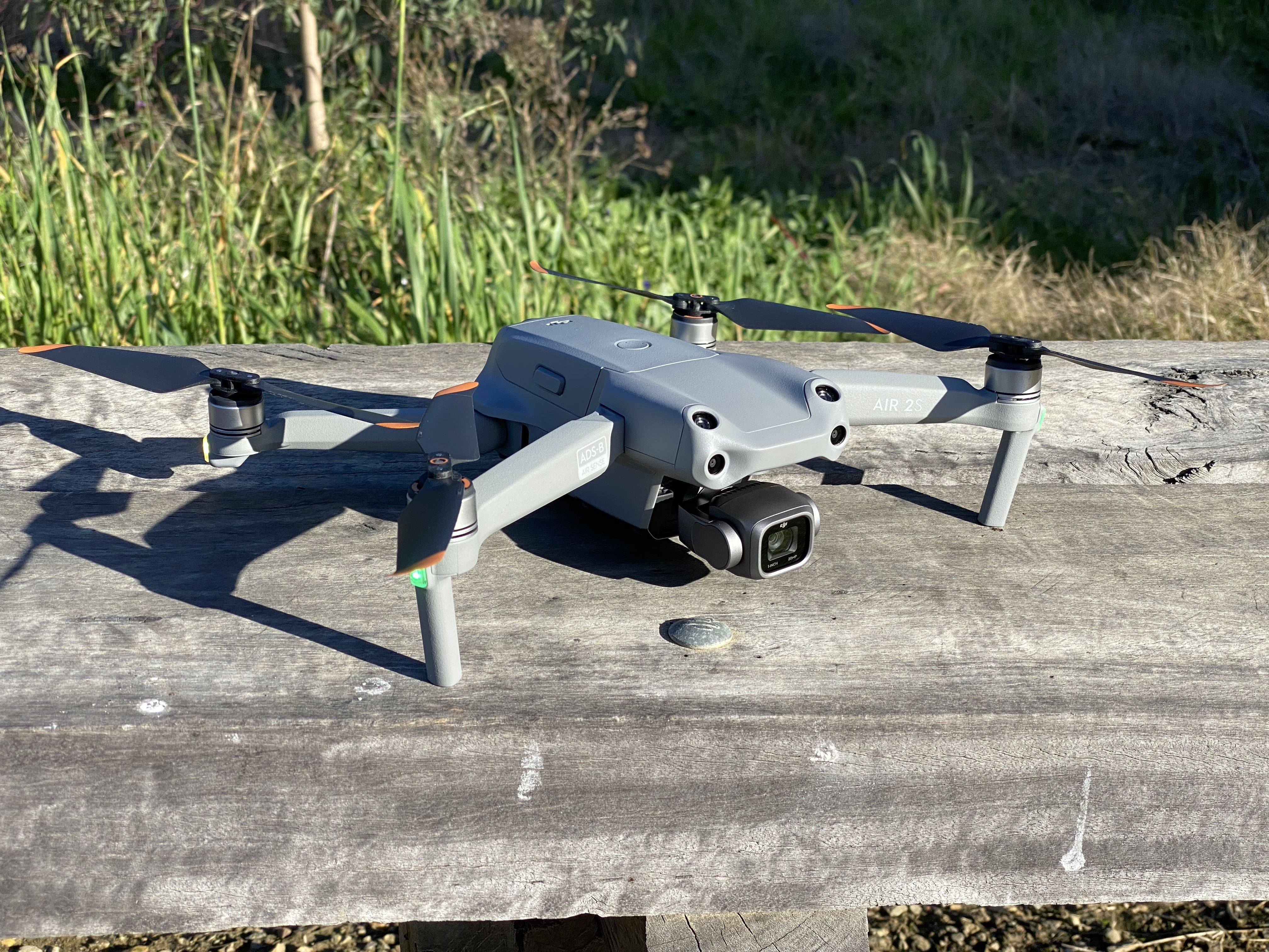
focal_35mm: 52
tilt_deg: -25.8
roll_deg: -0.4
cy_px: 476
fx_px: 1906
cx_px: 634
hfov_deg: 36.8
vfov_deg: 28.0
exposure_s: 1/705
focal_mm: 6
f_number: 2
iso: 20
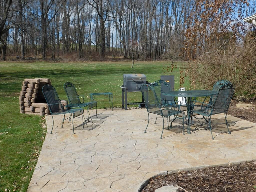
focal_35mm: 36
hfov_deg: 51.4
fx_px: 266
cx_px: 128
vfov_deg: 39.7
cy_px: 96
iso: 125
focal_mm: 6.3
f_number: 3.5
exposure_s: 1/1500
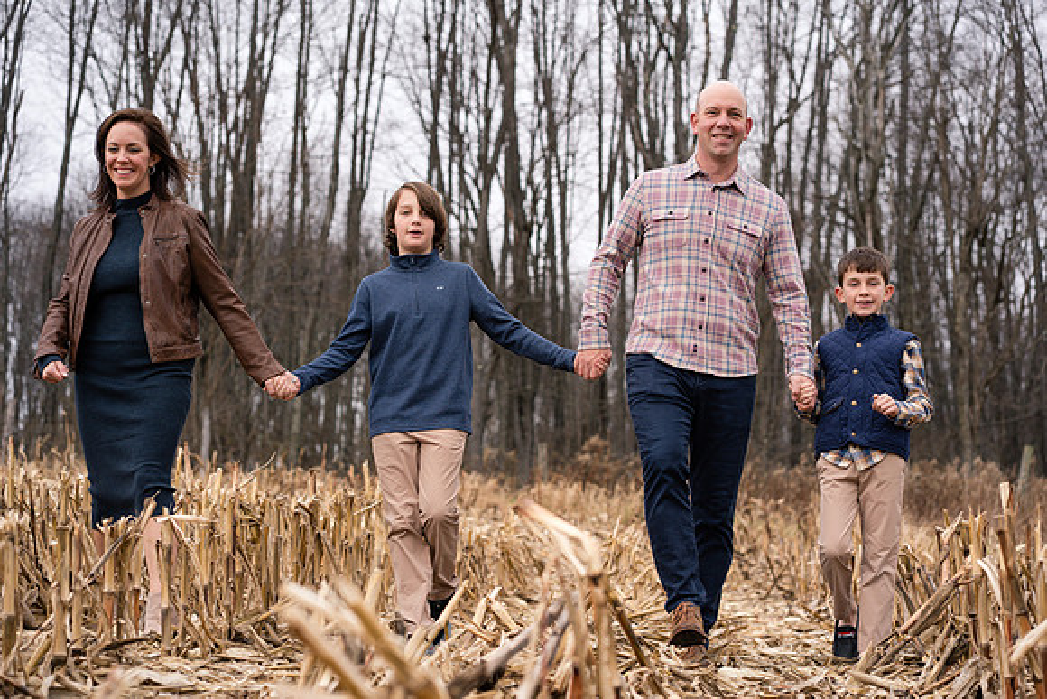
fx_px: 2473
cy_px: 350
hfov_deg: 23.9
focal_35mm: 85
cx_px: 524
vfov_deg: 16.1
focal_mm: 85
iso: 320
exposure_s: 1/500
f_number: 4.5
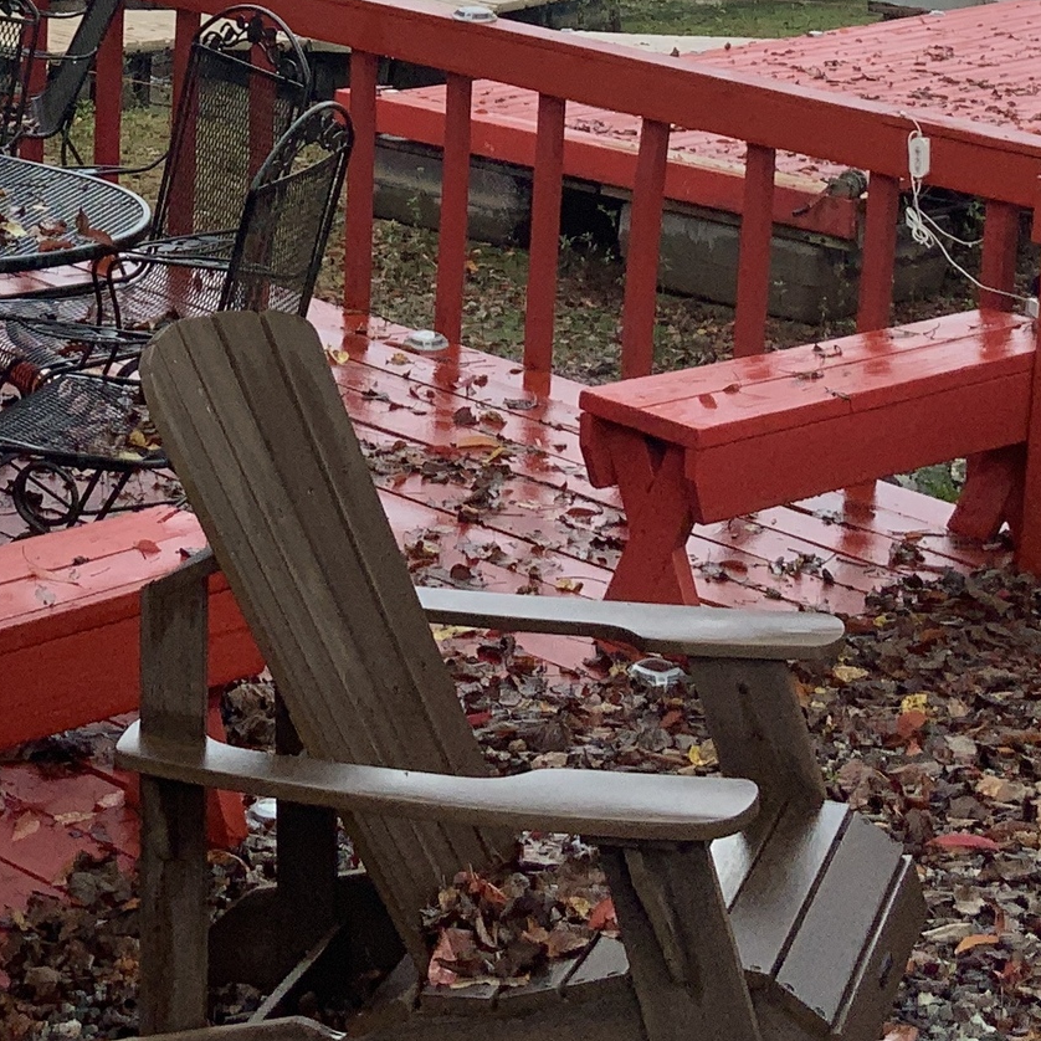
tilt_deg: -5.4
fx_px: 3198
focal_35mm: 94
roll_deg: -1.1
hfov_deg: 18.3
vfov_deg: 17.6
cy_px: -191
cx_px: 235
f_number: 1.8
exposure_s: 1/691
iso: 16
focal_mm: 3
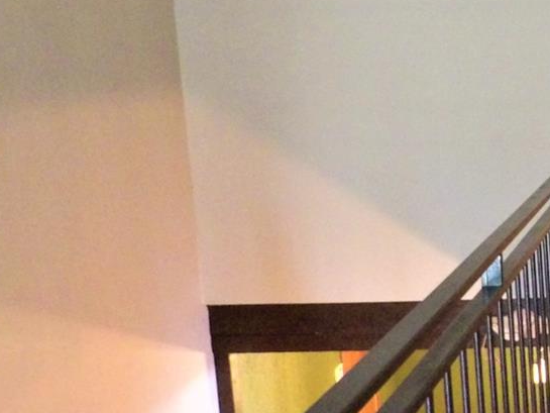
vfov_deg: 22.3
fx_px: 1049
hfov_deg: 24.9
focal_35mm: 66
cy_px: 221
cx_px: 745
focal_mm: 4.3
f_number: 3.2
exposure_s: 1/4
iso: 800
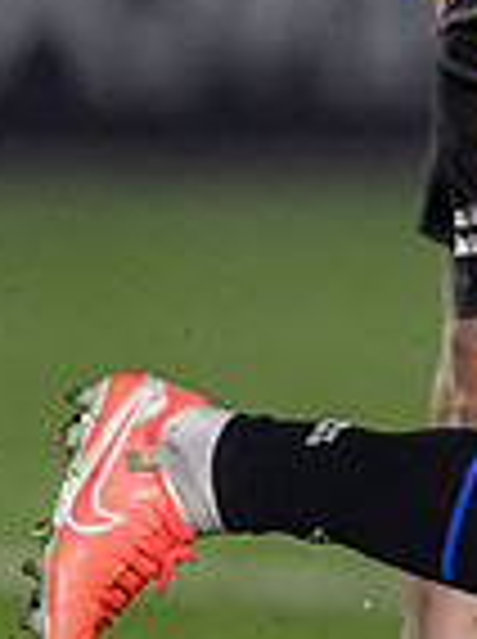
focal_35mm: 2483
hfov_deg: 0.6
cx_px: 1358
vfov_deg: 0.8
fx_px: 45758
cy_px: 549
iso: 5000
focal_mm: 400
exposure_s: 1/3200
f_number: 3.2
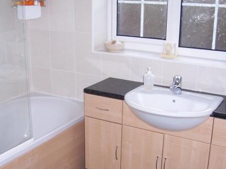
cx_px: 89
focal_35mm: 52
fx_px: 339
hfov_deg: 36.7
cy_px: 96
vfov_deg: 28.0
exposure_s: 1/60
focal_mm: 6
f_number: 3
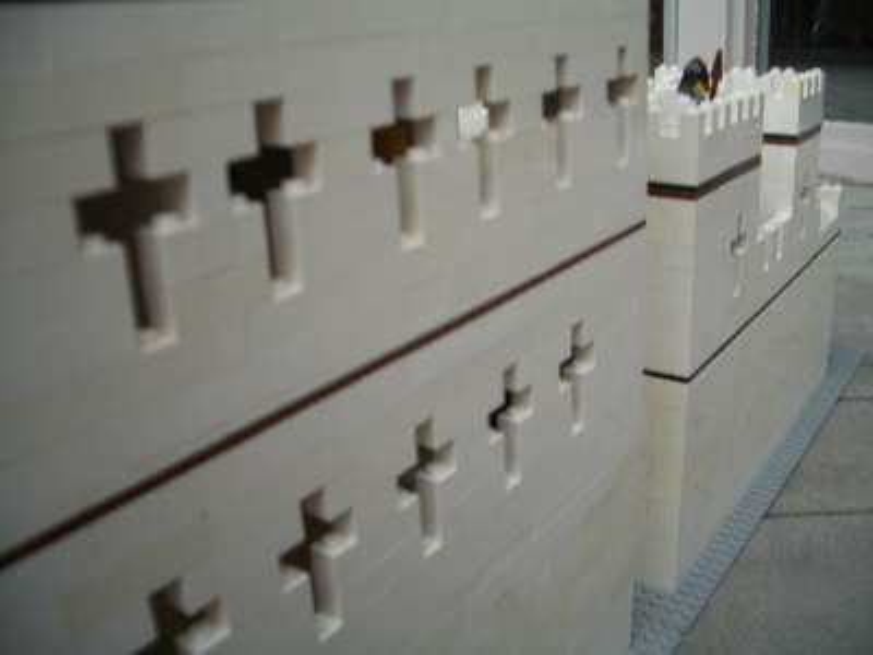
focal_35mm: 35
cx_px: 436
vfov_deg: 40.7
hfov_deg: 52.6
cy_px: 328
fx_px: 883
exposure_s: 1/80
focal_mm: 5.8
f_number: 2.6
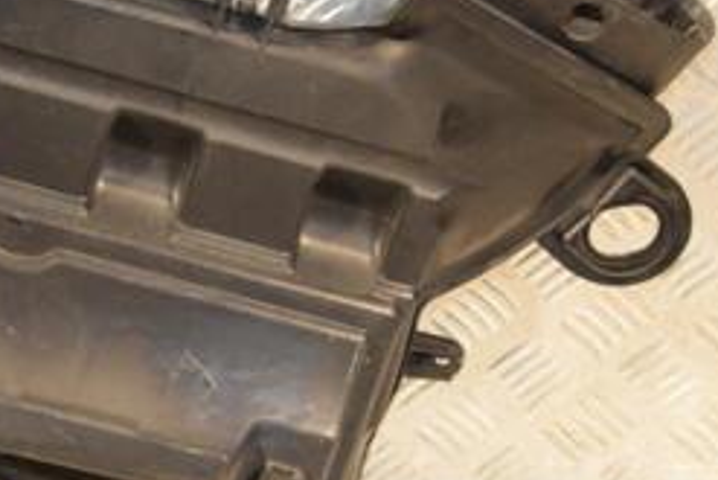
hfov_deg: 19.7
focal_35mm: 102
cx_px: 99
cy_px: 303
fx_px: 2035
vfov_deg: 13.4
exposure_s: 1/160
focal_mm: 28
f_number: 5
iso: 800
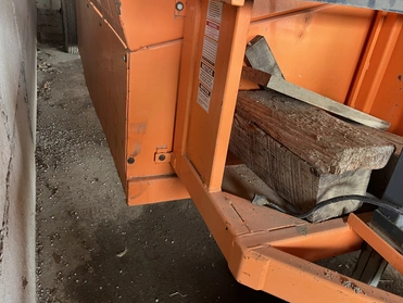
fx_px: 326
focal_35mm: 28
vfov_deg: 49.8
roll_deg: -9.1
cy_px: 144
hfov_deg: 63.3
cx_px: 213
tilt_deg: -28.1
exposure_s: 1/60
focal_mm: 5.1
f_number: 1.6
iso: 200
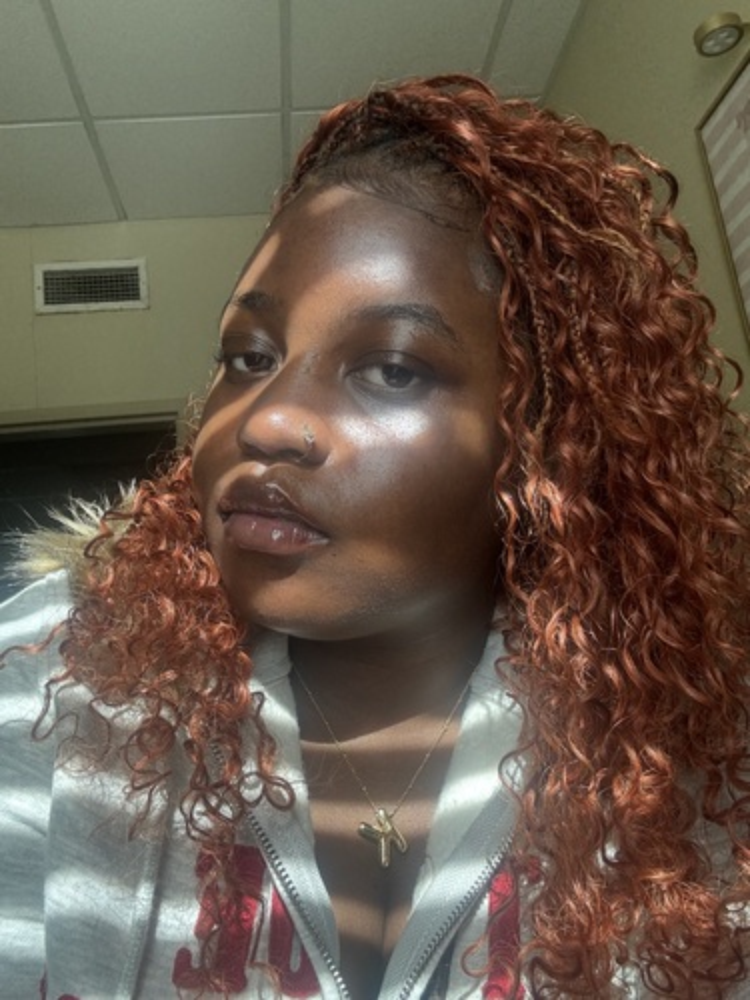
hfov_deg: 46.8
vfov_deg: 60.0
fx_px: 867
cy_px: 500
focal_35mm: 30
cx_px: 375
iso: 80
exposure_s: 1/61
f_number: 1.9
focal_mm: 2.69
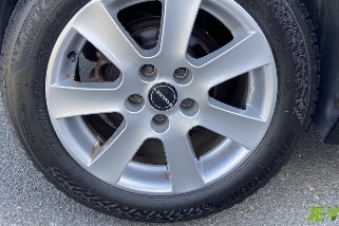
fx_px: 330
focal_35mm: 35
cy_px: 82
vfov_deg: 37.6
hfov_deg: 54.4
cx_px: 169
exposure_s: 1/173
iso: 32
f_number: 1.8
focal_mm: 4.25
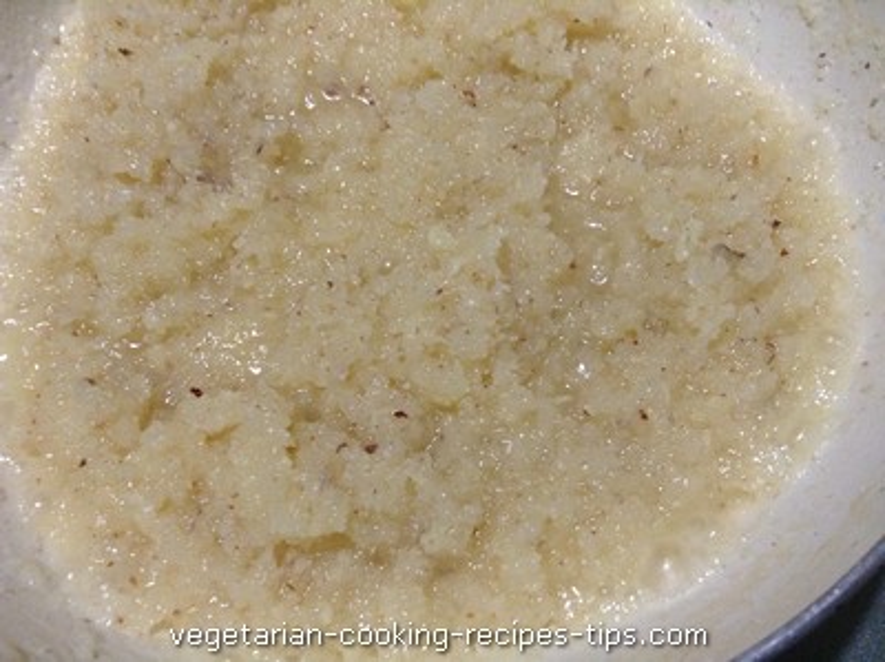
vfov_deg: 42.9
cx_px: 442
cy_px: 331
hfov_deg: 55.4
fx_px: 843
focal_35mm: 33
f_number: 2.4
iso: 160
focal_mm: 3.3
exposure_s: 1/24
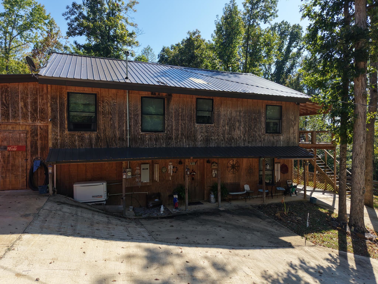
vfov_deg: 56.8
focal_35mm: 24
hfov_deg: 71.6
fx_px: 262
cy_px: 142
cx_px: 189
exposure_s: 1/3200
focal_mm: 8.7
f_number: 1.8
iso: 260
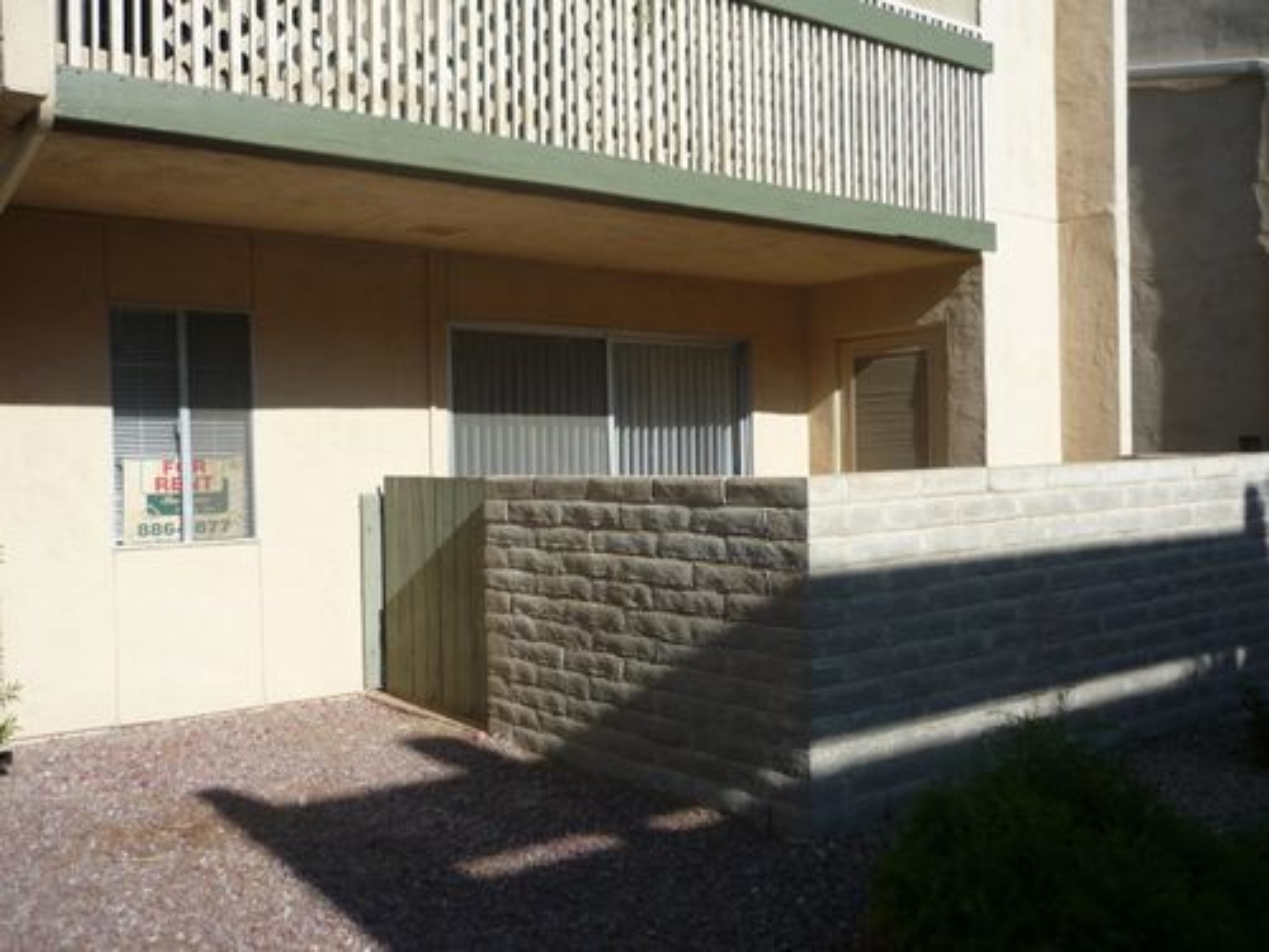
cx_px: 634
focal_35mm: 33
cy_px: 476
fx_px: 1210
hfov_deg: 55.4
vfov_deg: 42.9
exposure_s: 1/200
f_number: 8
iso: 100
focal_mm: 5.5
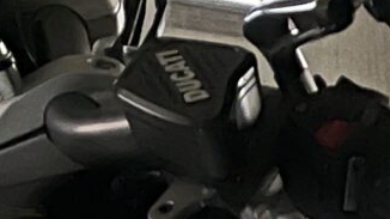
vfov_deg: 5.2
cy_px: 759
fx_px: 2212
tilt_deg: -14.5
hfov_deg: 9.2
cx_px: 864
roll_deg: +0.2
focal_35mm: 214
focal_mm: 5.1
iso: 640
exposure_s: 1/12
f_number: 1.6
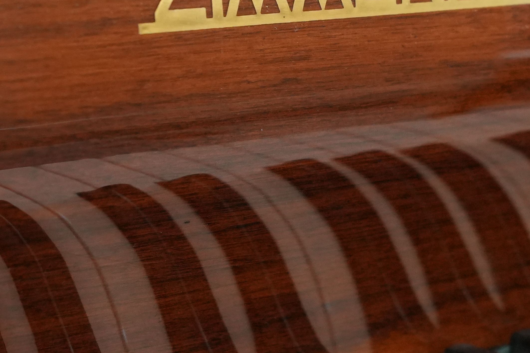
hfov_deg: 14.1
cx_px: 429
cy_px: 107
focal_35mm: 144
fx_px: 2126
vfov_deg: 9.5
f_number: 2.8
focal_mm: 33
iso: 2000
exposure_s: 1/160
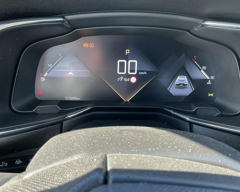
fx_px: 213
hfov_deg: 58.7
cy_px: 97
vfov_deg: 48.5
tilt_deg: -27.8
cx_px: 111
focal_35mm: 30
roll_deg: +2.2
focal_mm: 3
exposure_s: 1/96
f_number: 1.8
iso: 64
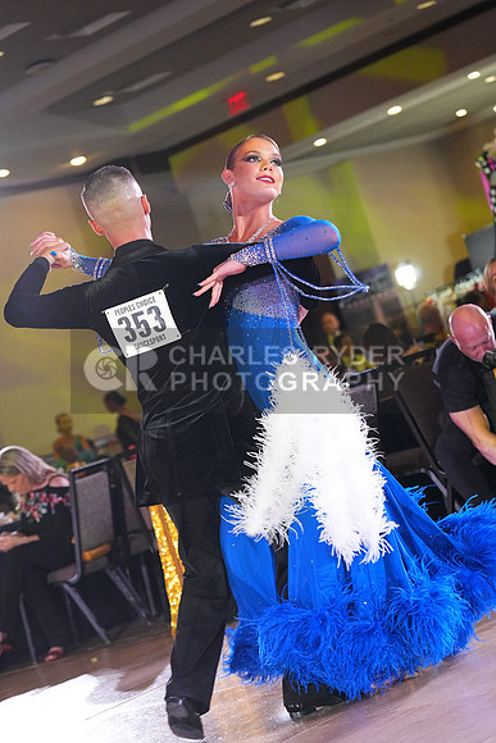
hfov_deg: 14.0
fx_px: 2024
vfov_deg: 20.8
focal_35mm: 98
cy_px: 372
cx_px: 248
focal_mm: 98
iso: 8000
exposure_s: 1/400
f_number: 4.5
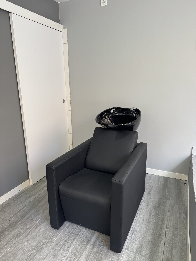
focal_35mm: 24
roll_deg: +0.1
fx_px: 181
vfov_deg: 71.6
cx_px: 98
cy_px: 130
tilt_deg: -16.2
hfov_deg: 56.8
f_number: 1.78
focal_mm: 6.76
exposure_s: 1/100
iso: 125
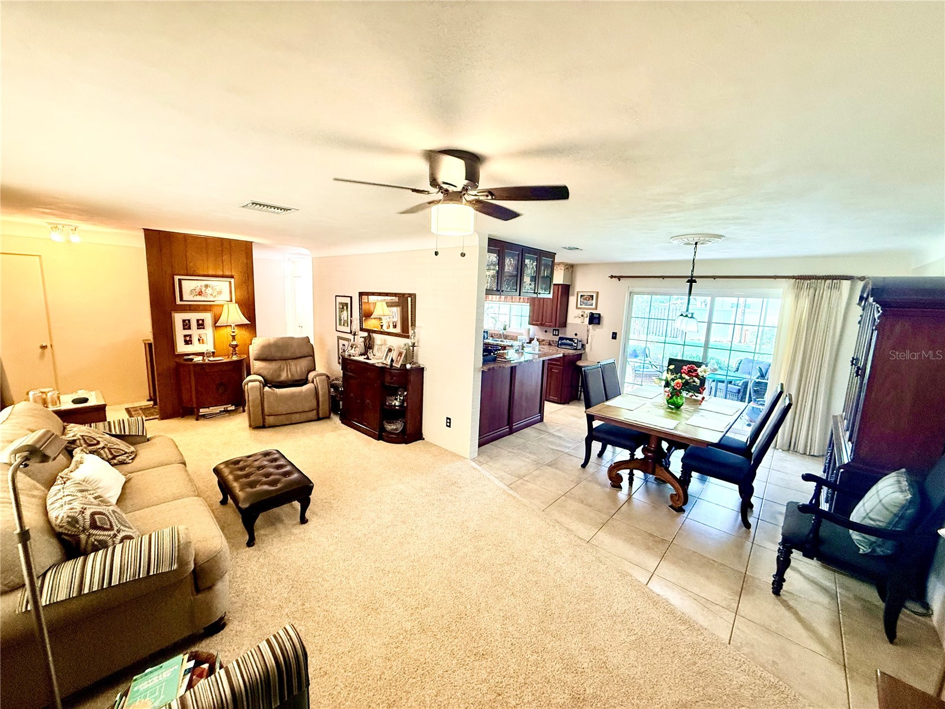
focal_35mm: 14
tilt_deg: -8.1
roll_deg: -2.4
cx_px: 472
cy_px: 354
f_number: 2.2
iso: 250
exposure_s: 1/120
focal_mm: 2.22
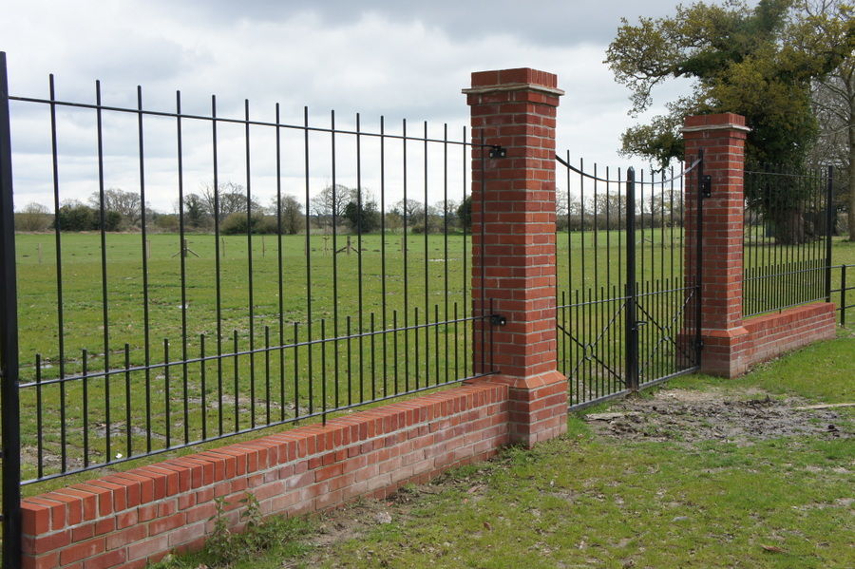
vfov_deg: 29.8
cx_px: 428
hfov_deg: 43.6
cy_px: 284
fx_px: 1068
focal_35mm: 45
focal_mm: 30
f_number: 8
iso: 200
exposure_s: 1/160
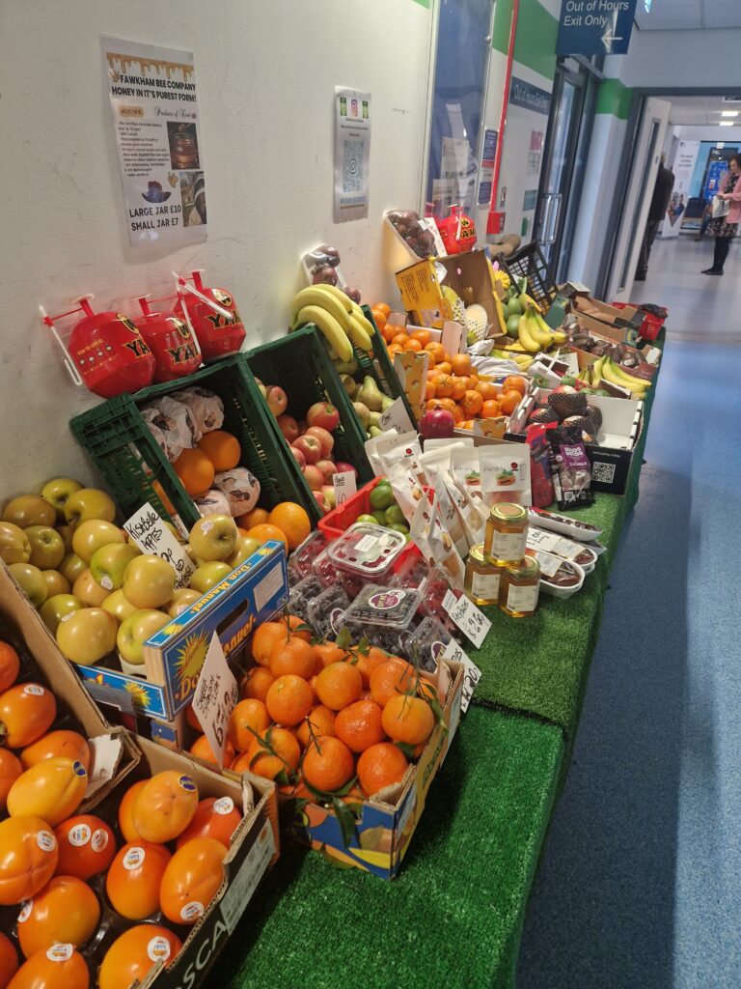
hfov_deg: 58.9
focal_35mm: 23
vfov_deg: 73.9
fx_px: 656
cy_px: 494
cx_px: 370
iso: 250
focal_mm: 5.4
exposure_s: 1/100
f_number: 1.8
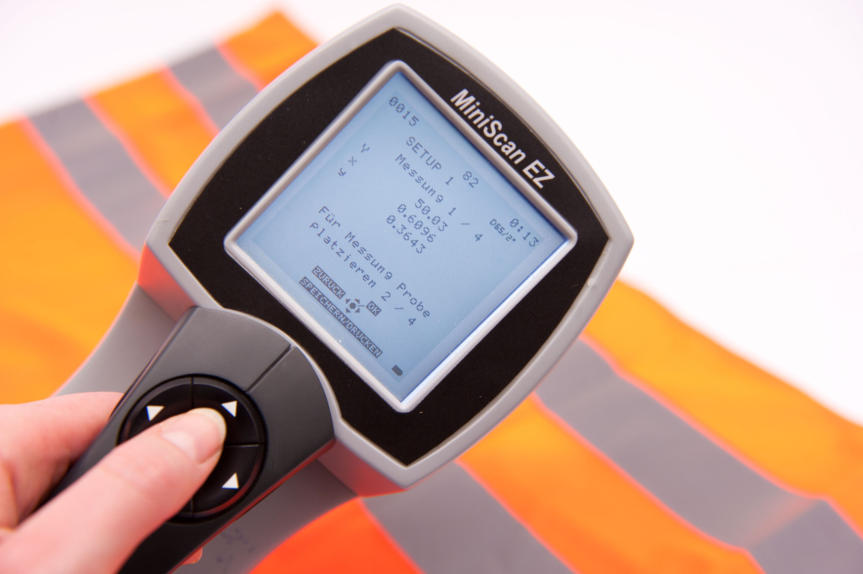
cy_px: 287
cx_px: 432
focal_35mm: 44
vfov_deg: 30.5
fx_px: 1054
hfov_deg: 44.5
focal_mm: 44
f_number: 4.5
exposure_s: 1/80
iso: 400
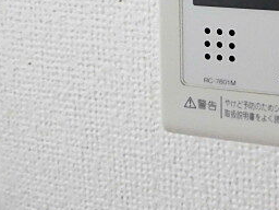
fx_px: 484
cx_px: 299
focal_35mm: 60
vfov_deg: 23.3
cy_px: -4
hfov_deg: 29.4
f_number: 3.1
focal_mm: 4.3
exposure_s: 1/40
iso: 800
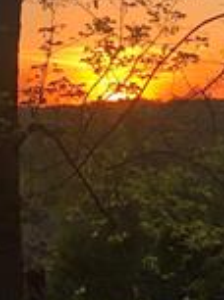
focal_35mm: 141
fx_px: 1222
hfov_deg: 10.5
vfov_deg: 13.8
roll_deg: +1.3
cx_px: 141
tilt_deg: +6.2
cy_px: 6
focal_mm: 3.99
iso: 20
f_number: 1.8
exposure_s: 1/246
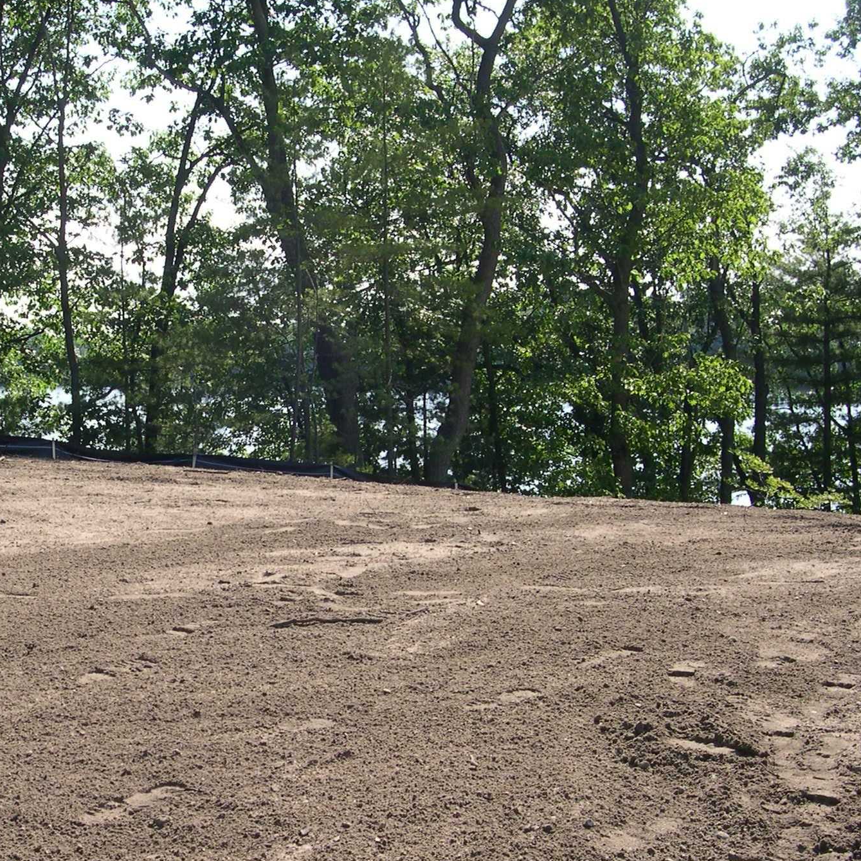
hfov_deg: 29.4
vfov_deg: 29.9
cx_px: 172
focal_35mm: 57
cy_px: 530
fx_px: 1604
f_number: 7.6
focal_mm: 8
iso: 100
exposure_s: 1/100
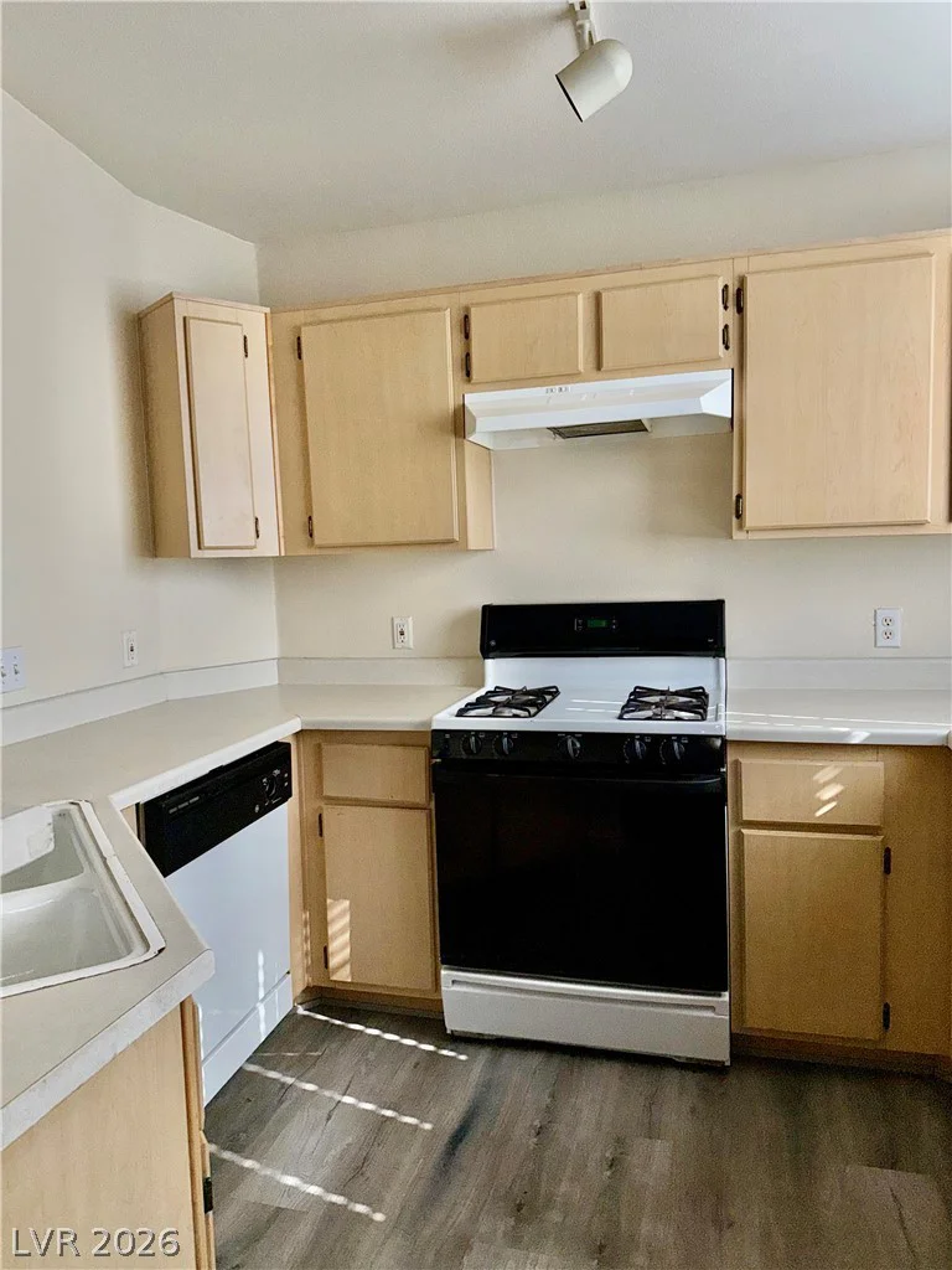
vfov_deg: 71.6
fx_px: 880
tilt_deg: -5.0
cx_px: 476
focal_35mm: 24
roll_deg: +1.7
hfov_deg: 56.8
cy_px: 635
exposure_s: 1/1727
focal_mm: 6.76
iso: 50
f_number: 1.78
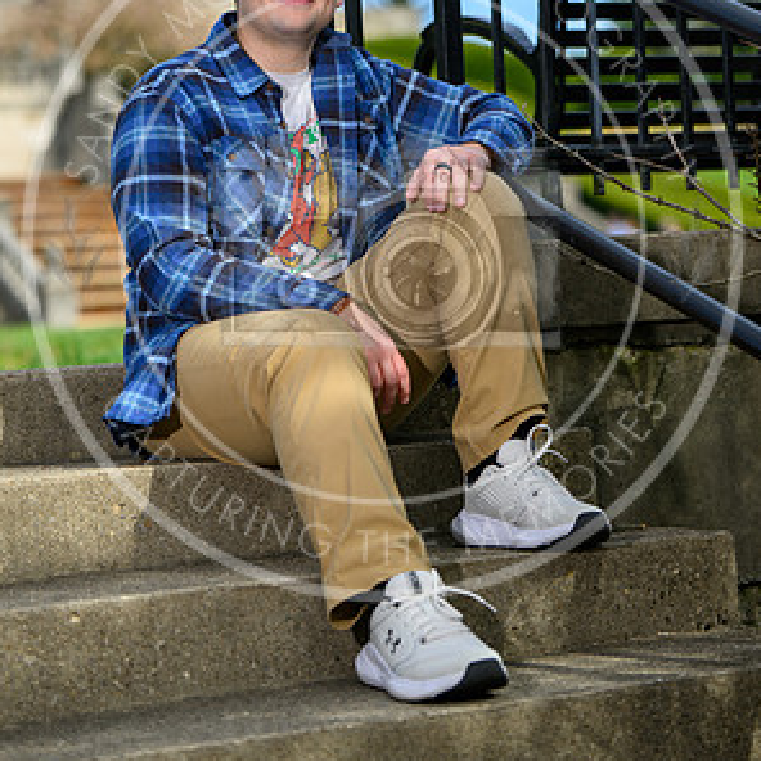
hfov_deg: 14.7
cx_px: 383
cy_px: 242
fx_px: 2960
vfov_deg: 14.6
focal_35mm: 119
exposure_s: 1/640
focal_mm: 92
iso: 100
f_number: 2.8
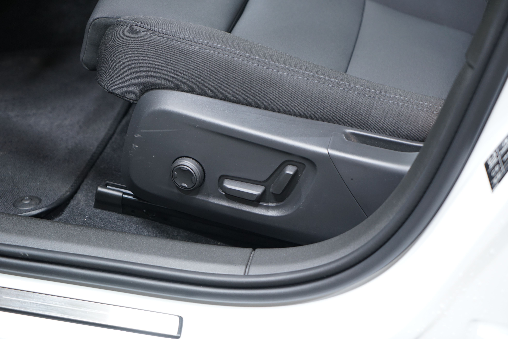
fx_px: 988
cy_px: 170
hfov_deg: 28.8
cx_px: 254
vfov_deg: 19.5
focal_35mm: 70
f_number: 4.5
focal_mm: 70
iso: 800
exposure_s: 1/20
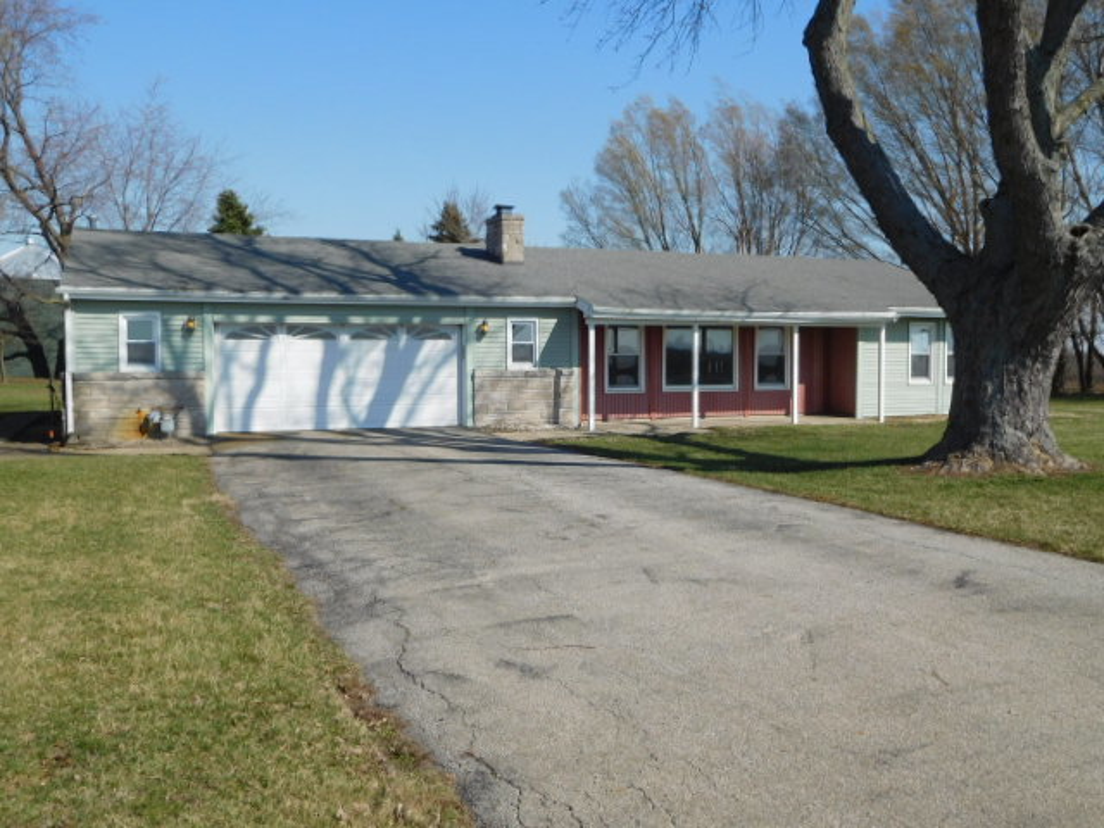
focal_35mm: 32
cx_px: 552
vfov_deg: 44.2
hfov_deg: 56.8
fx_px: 1021
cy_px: 414
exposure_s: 1/400
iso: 125
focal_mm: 5.7
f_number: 7.2
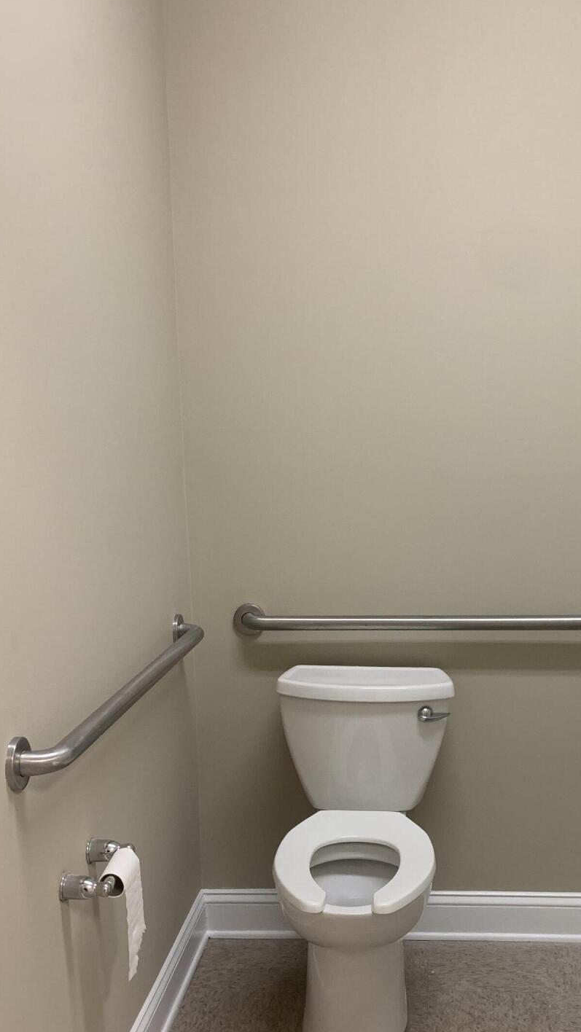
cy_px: 671
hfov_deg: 29.4
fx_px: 1095
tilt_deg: -13.1
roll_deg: +0.7
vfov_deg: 49.8
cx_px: 410
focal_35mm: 40
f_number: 1.8
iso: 160
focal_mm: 4.25
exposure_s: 1/60
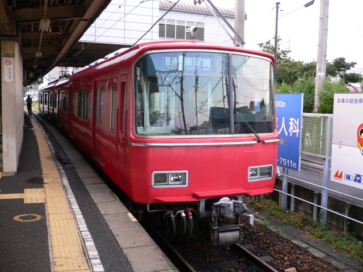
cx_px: 182
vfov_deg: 40.7
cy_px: 136
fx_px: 367
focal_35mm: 35
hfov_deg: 52.6
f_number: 2.8
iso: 100
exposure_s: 1/100
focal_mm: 5.8
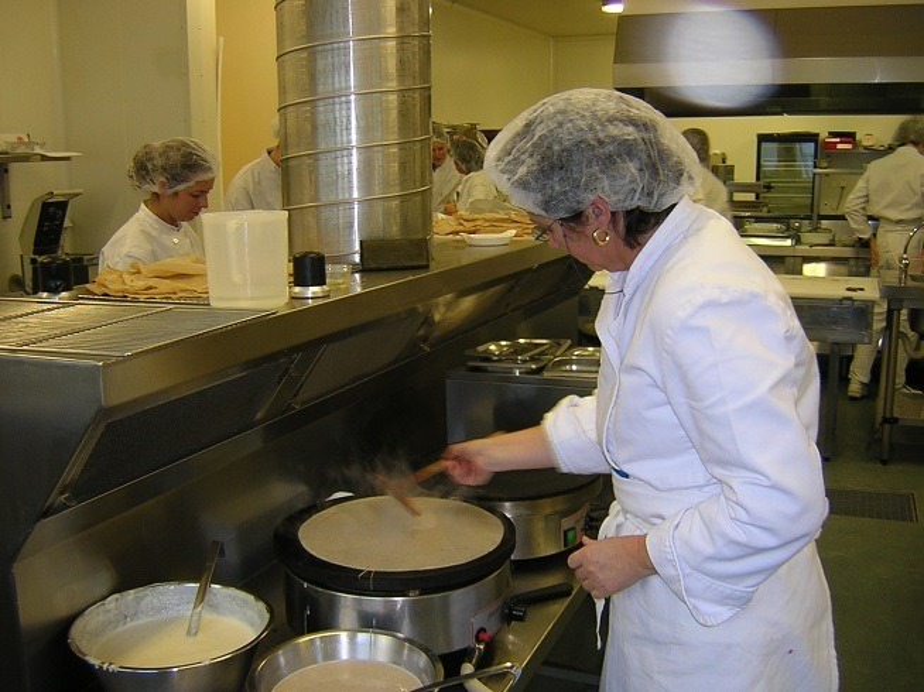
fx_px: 961
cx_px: 462
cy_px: 346
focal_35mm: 36
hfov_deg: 51.4
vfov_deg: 39.6
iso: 100
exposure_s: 1/30
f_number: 2.6
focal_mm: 4.7
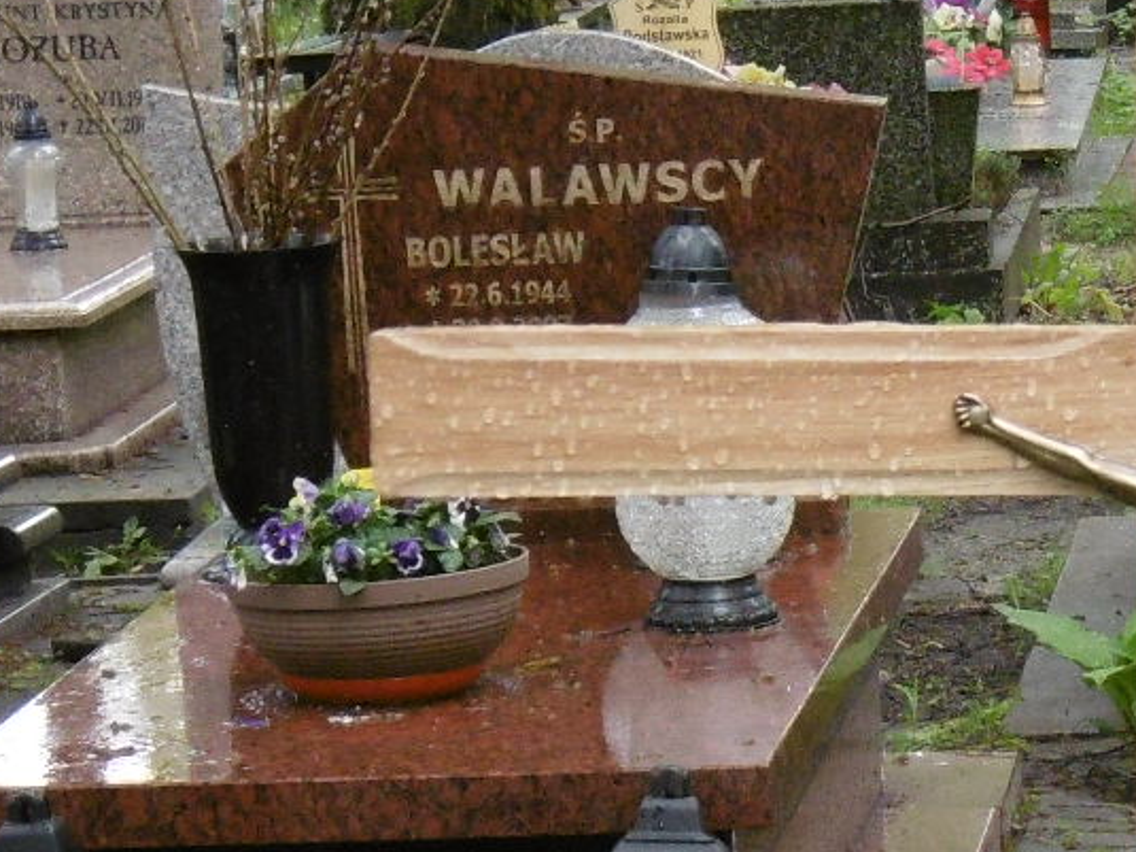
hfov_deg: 8.7
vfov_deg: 6.5
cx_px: 1363
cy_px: 1005
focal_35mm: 226
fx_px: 7415
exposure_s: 1/60
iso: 200
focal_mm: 10.5
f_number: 4.2
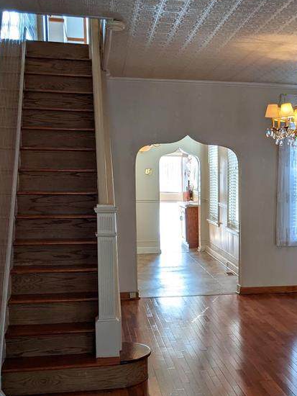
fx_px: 606
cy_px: 252
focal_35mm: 53
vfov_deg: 35.9
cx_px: 262
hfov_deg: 26.7
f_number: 1.8
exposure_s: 1/120
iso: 69
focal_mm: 4.44
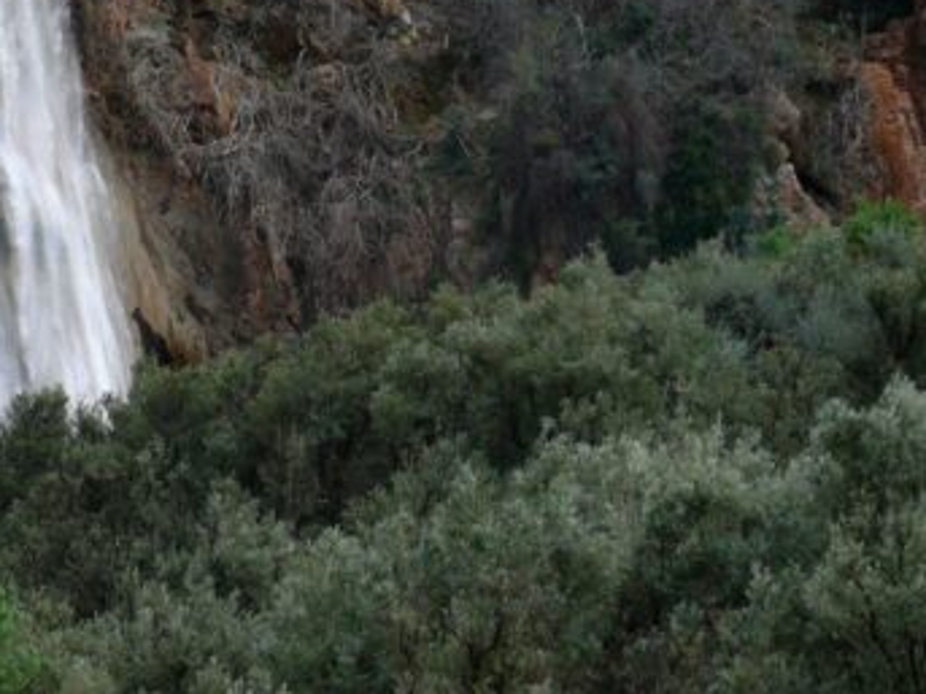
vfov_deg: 6.6
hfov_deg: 8.8
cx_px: 40
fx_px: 5990
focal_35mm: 224
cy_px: -254
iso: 100
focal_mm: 15.9
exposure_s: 1/250
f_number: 5
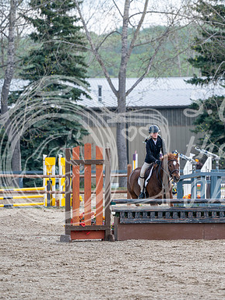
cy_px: 150
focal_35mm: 358
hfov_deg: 4.2
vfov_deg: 5.5
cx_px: 169
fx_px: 3101
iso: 160
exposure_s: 1/250
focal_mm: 247
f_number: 5.6
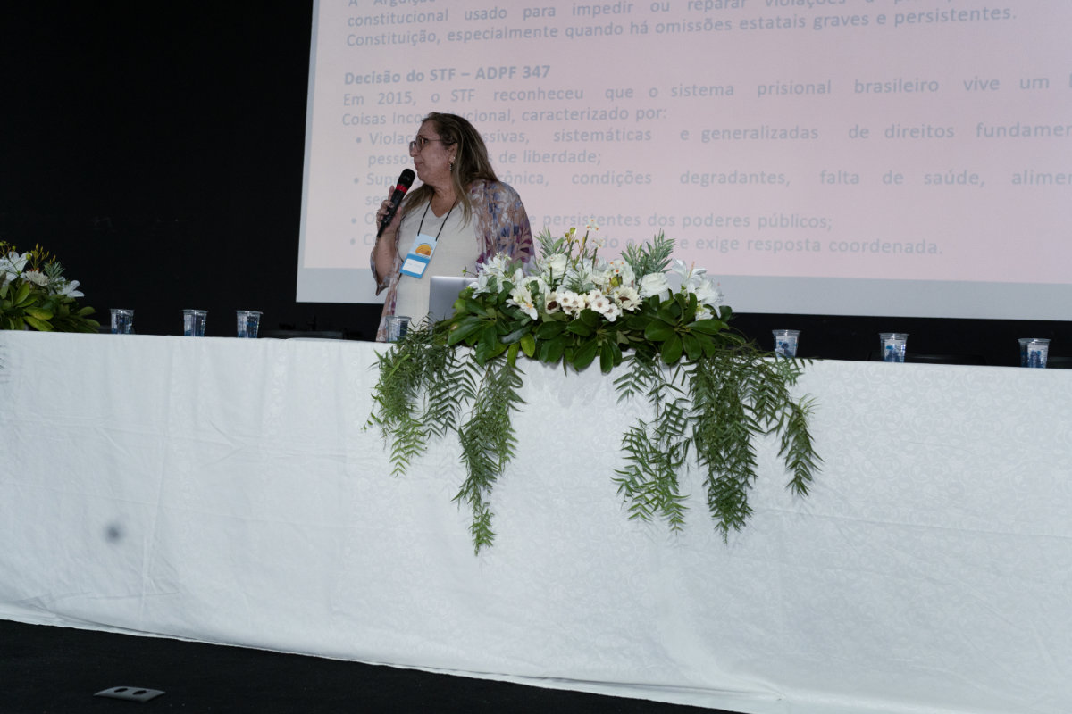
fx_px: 1042
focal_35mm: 35
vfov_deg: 37.9
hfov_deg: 54.4
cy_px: 357
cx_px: 536
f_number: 4
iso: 3200
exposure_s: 1/100
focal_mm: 35
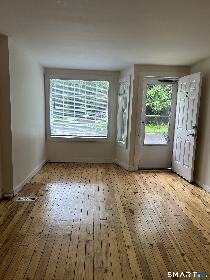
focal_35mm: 26
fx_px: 210
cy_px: 140
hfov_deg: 53.1
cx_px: 105
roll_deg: -0.4
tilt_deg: -9.1
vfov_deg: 67.3
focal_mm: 5.7
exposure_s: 1/120
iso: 64
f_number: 1.5
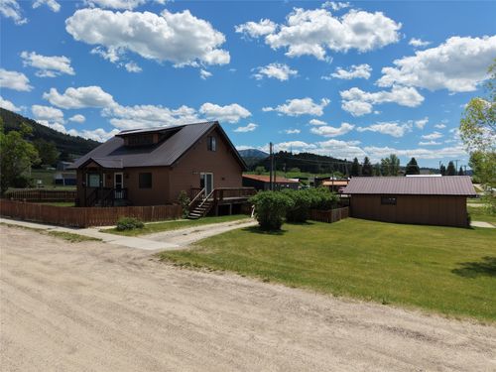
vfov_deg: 56.8
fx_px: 344
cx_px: 248
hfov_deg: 71.6
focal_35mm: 24
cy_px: 186
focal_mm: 8.67
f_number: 1.8
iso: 240
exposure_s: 1/8000
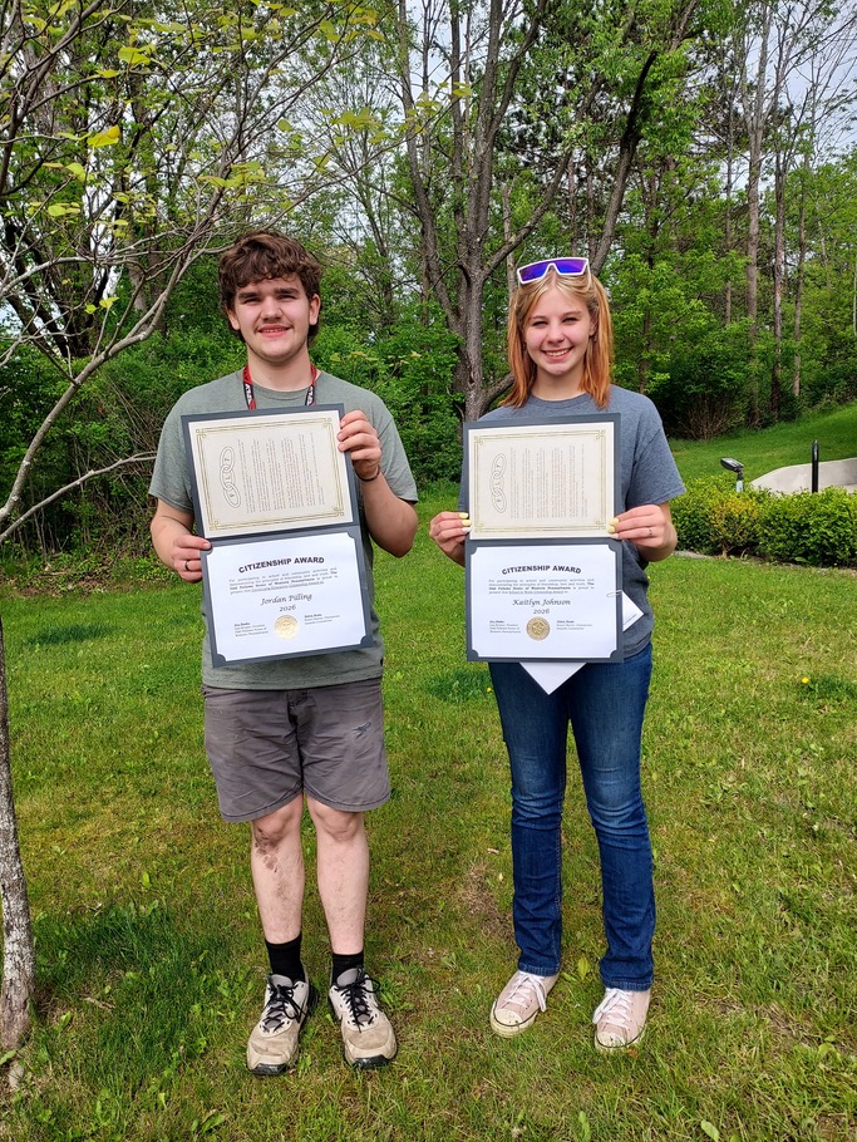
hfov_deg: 51.4
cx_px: 414
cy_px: 584
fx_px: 891
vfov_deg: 65.3
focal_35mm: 27
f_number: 1.8
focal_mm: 4.6
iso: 40
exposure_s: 1/963
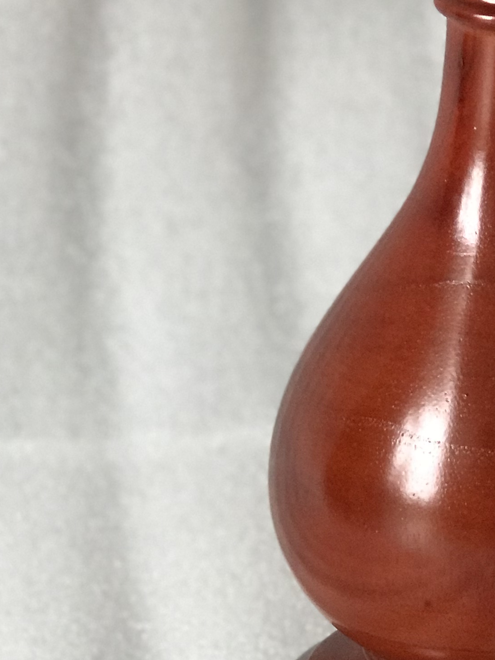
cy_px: 272
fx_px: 2993
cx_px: 518
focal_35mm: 157
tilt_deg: -20.0
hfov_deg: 9.4
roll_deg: -1.5
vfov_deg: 12.6
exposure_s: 1/50
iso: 80
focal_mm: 6.6
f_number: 2.8
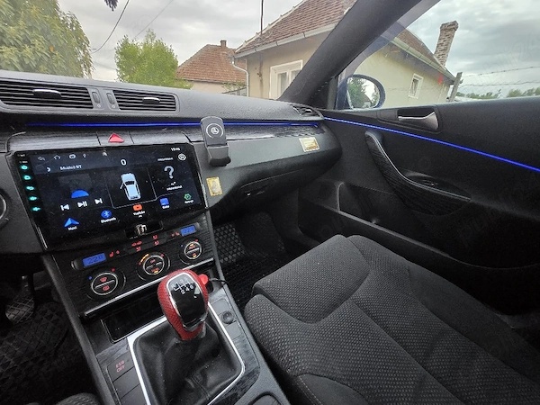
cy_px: 202
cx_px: 270
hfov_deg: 106.2
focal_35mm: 13
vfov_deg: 89.9
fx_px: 203
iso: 1000
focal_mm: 1.7
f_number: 2.2
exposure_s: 1/50.3
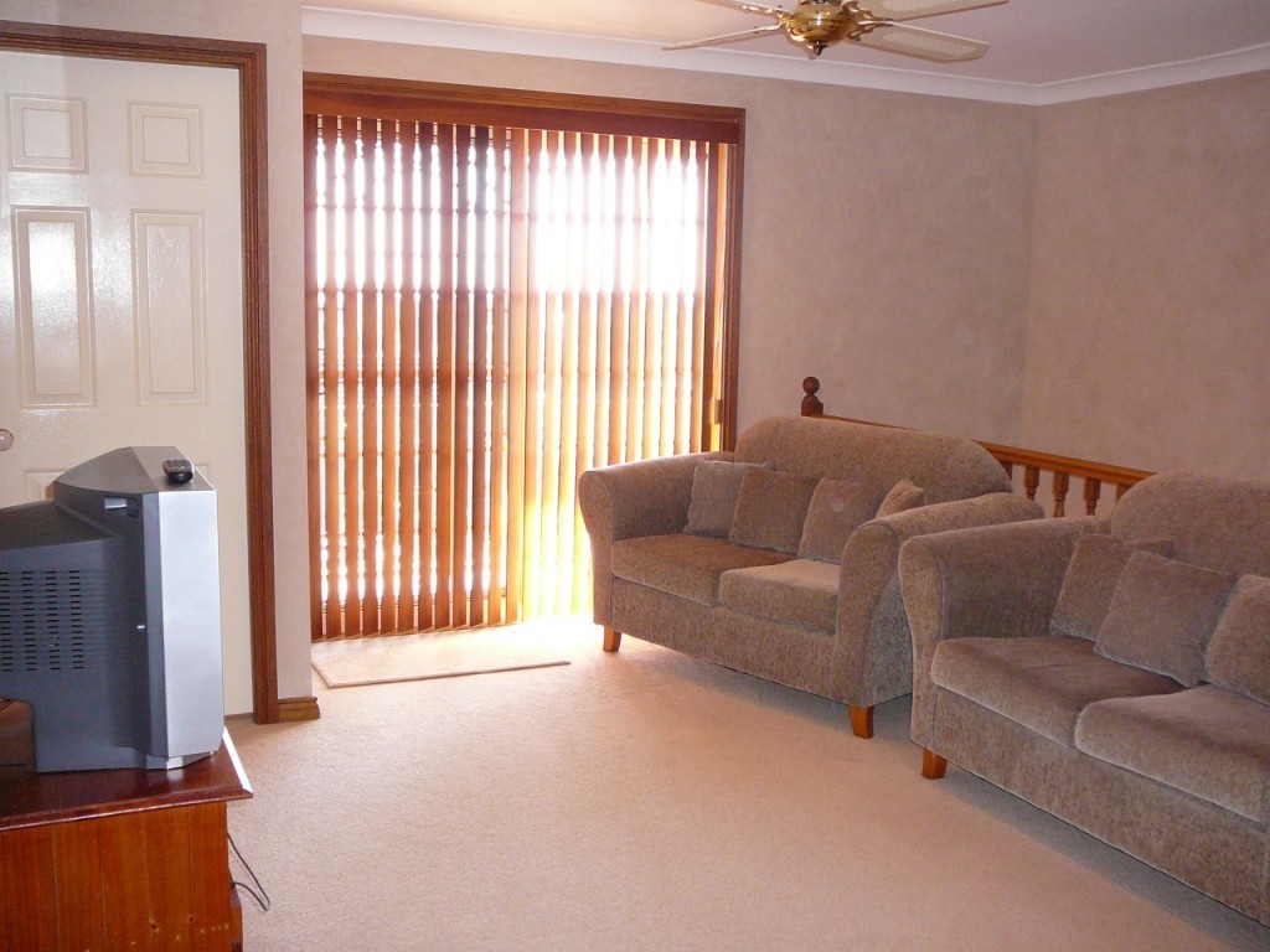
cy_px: 476
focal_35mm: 35
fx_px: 1284
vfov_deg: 40.7
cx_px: 635
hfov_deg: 52.6
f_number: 2.8
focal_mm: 5.2
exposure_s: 1/30
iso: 250
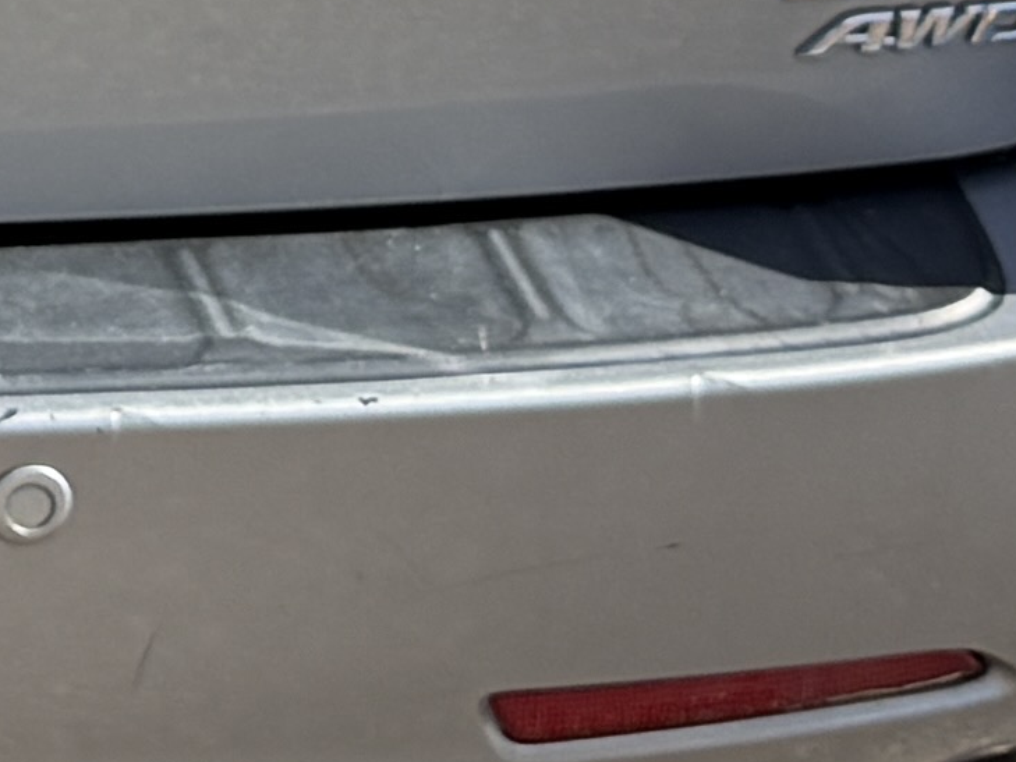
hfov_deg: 9.7
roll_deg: +1.6
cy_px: -982
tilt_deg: -14.6
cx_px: -1094
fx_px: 5519
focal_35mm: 188
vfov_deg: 7.5
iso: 80
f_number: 1.78
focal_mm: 6.76
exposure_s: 1/1855
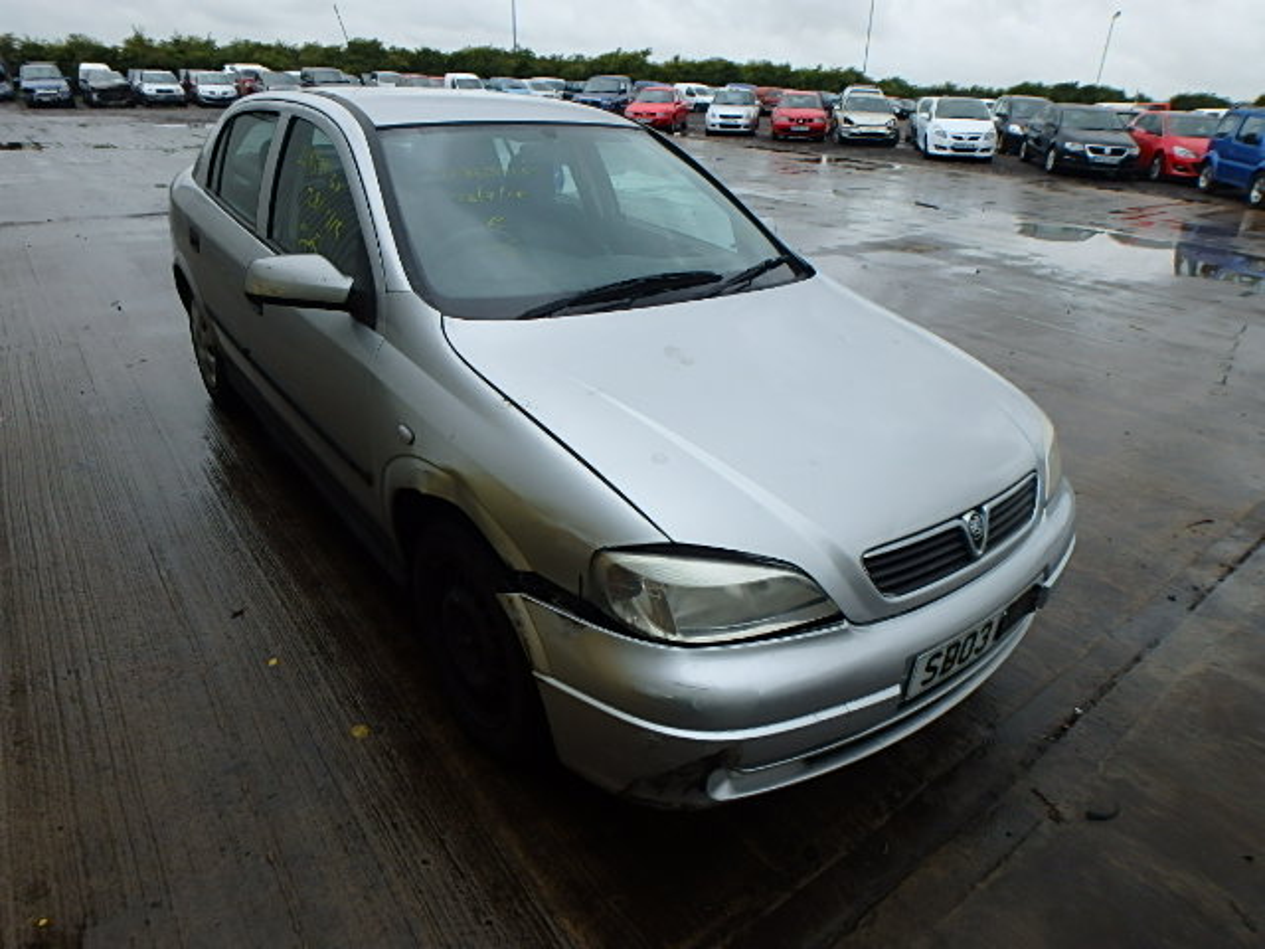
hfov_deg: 79.0
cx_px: 632
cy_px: 474
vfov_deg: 63.4
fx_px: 767
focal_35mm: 21
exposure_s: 1/640
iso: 125
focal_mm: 3.7
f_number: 3.5
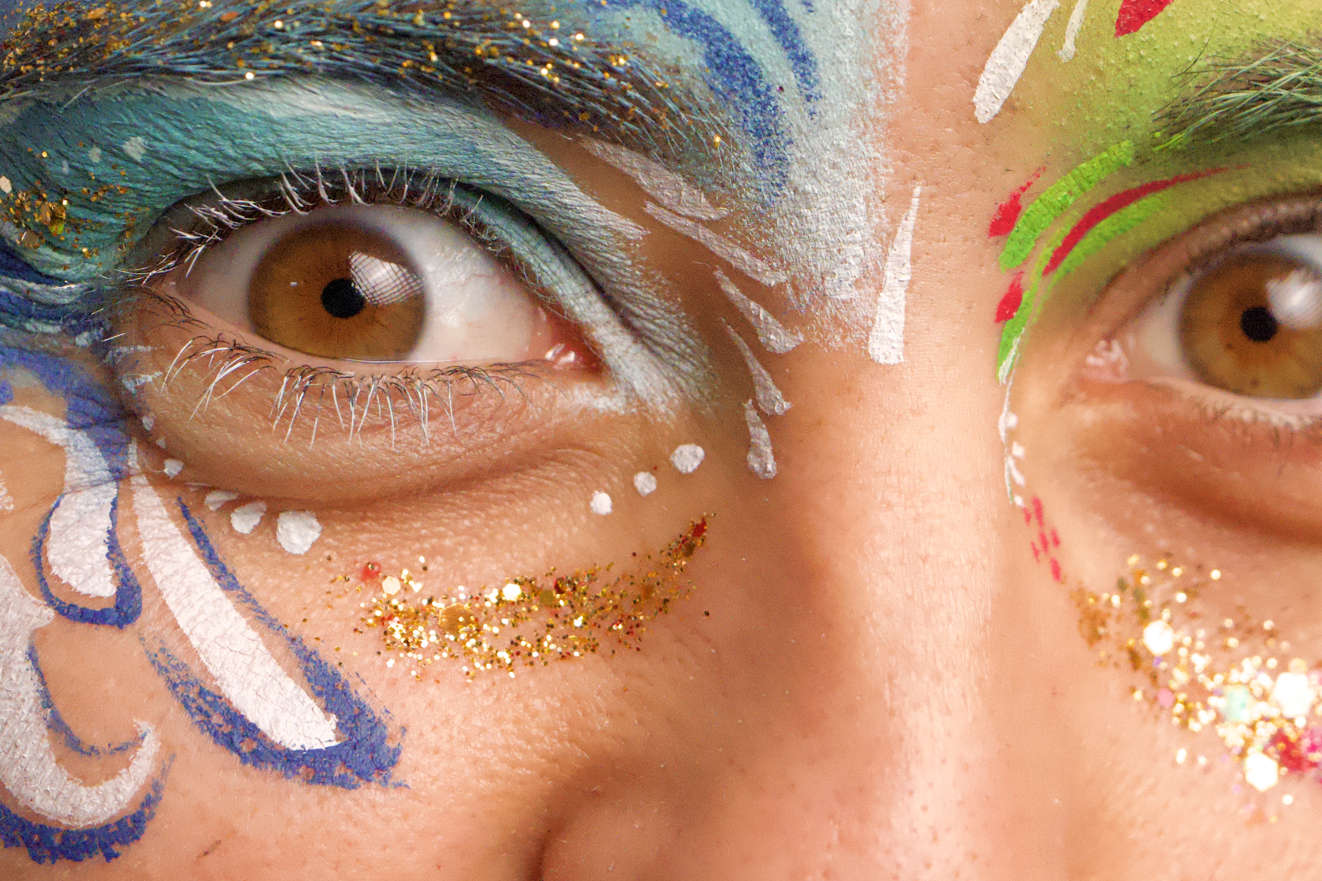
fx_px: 5030
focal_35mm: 137
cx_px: 797
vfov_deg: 10.0
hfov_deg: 15.0
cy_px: 321
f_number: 8
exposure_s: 1/2000
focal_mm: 70
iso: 16000
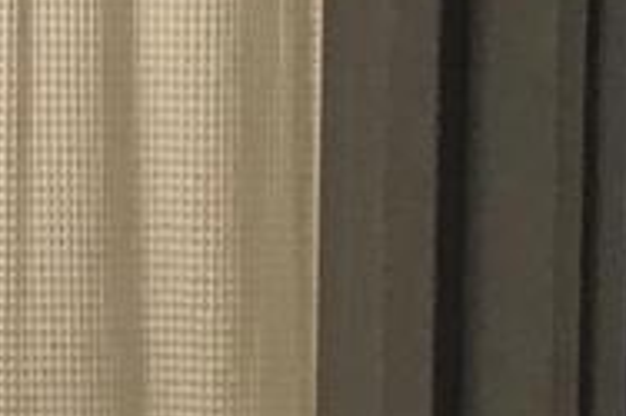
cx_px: -966
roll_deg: +1.4
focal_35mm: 176
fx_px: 3058
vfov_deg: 7.8
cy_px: 63
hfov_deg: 10.0
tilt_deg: -3.4
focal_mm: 3.3
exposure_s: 1/33
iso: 100
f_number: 2.4
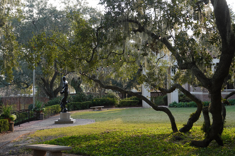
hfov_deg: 33.4
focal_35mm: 60
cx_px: 118
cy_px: 78
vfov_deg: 22.6
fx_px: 392
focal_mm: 60
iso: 320
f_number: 9
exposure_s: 1/100
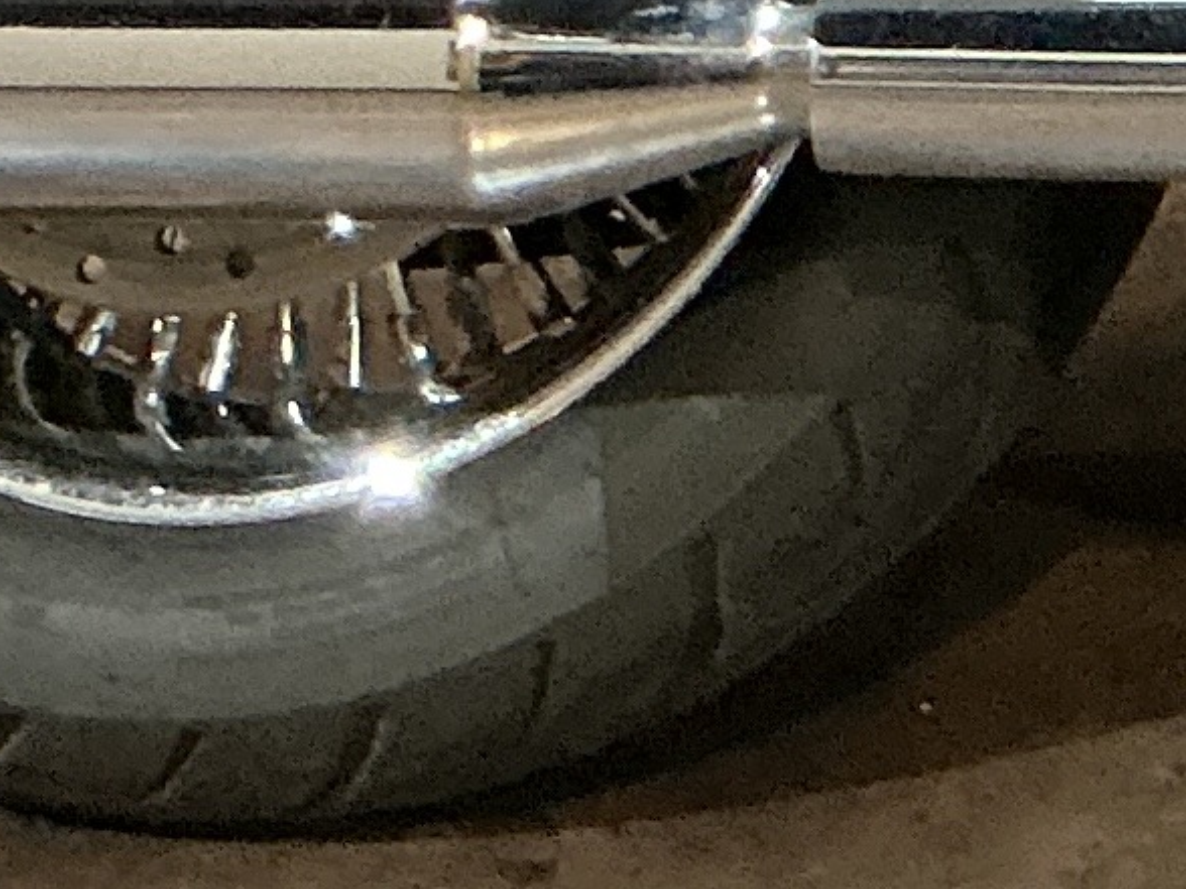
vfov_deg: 6.8
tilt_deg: -3.2
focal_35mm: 192
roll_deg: -0.4
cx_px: 2392
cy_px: -2028
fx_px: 6578
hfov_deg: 9.6
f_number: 1.8
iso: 200
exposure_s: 1/60
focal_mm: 3
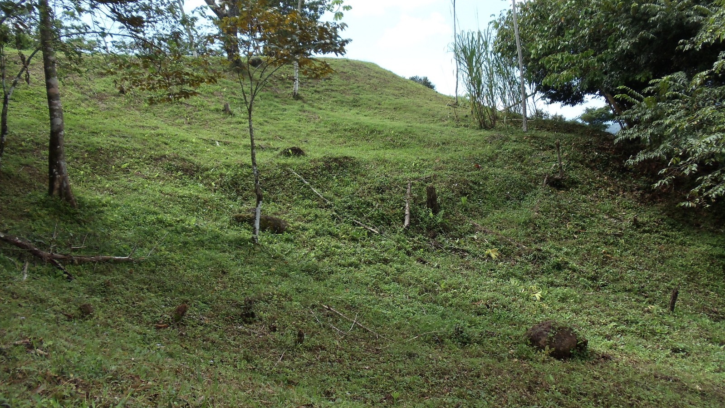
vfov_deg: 24.9
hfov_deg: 42.9
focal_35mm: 48
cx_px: 362
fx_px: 923
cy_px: 167
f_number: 3.5
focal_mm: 6
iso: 100
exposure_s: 1/500
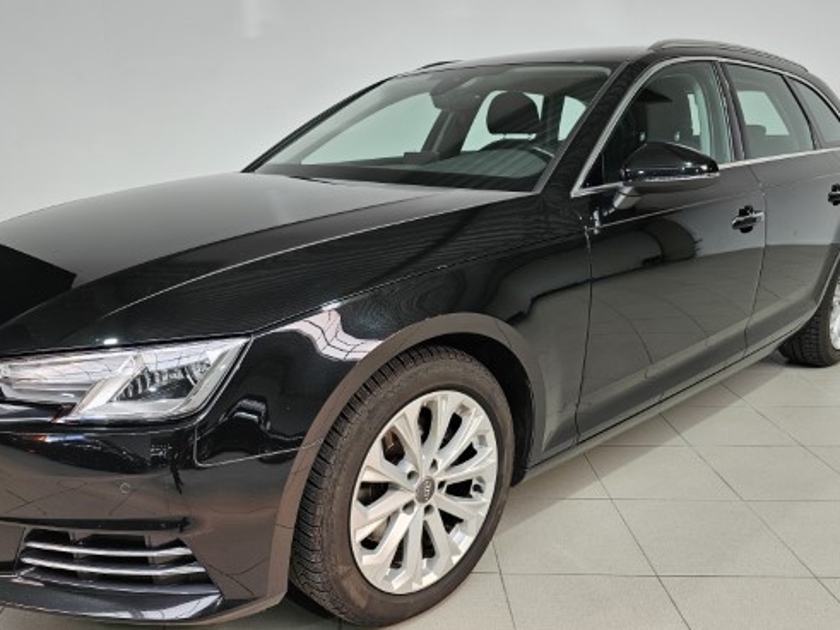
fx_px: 728
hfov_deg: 59.8
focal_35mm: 30
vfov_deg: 46.8
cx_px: 375
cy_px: 332
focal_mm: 6.3
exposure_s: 1/100
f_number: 1.7
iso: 50
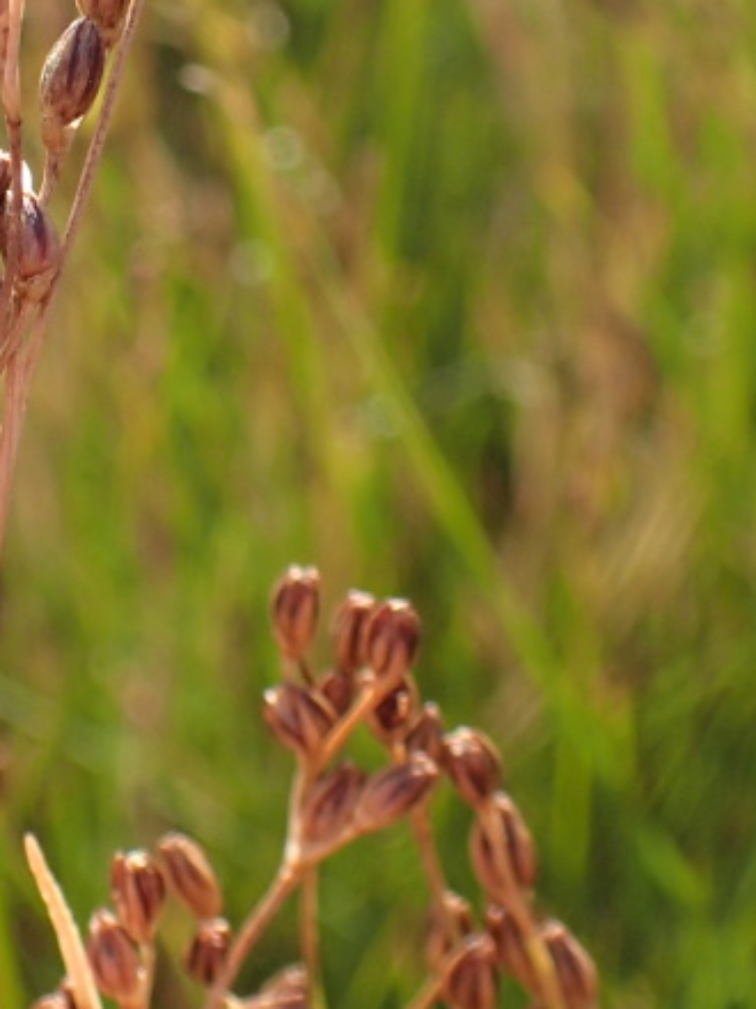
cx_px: 76
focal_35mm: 93
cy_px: 77
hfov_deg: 15.7
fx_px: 2708
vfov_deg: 20.6
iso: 100
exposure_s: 1/500
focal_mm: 5.5
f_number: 3.2
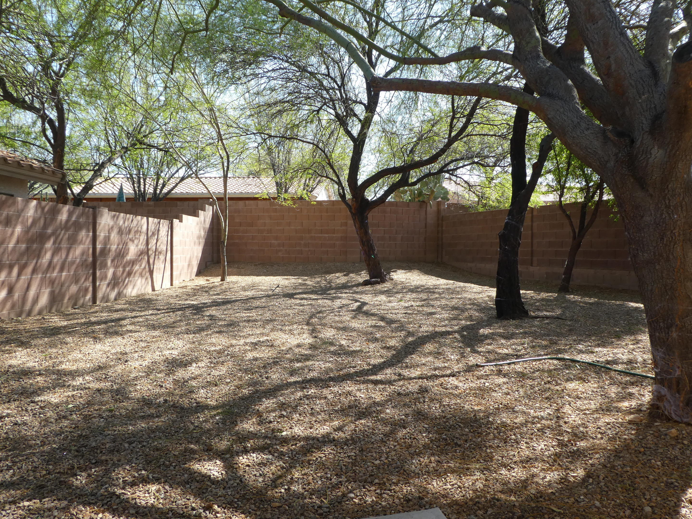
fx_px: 500
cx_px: 341
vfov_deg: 54.9
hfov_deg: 69.4
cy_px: 261
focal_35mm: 25
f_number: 3.3
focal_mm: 4.3
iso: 80
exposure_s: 1/160
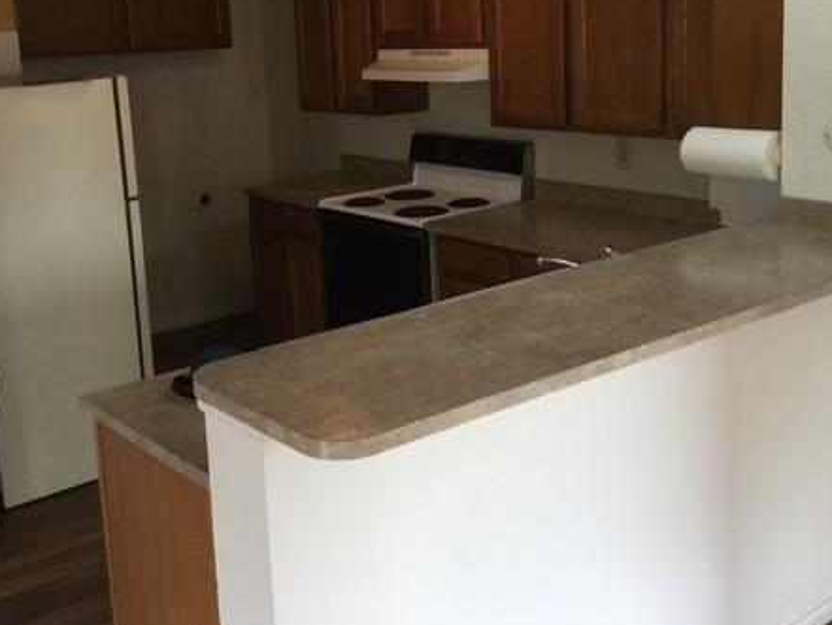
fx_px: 1082
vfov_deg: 31.9
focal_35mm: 45
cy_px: 200
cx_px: 415
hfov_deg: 42.1
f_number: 2.4
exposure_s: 1/30
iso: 80
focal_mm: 3.3
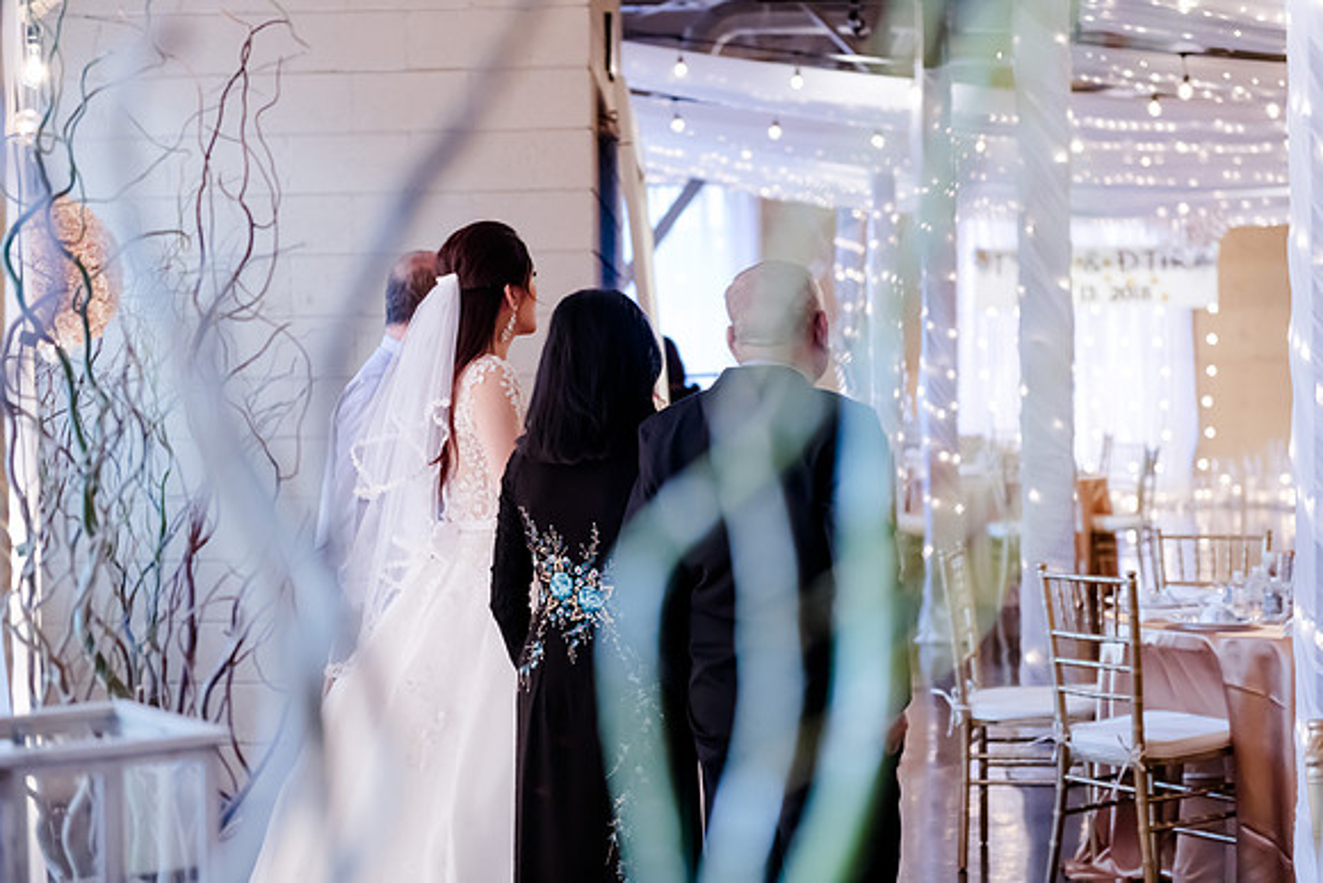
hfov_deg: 28.8
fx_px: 2573
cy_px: 442
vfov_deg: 19.5
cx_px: 662
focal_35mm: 70
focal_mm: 70
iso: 4000
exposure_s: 1/125
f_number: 2.8
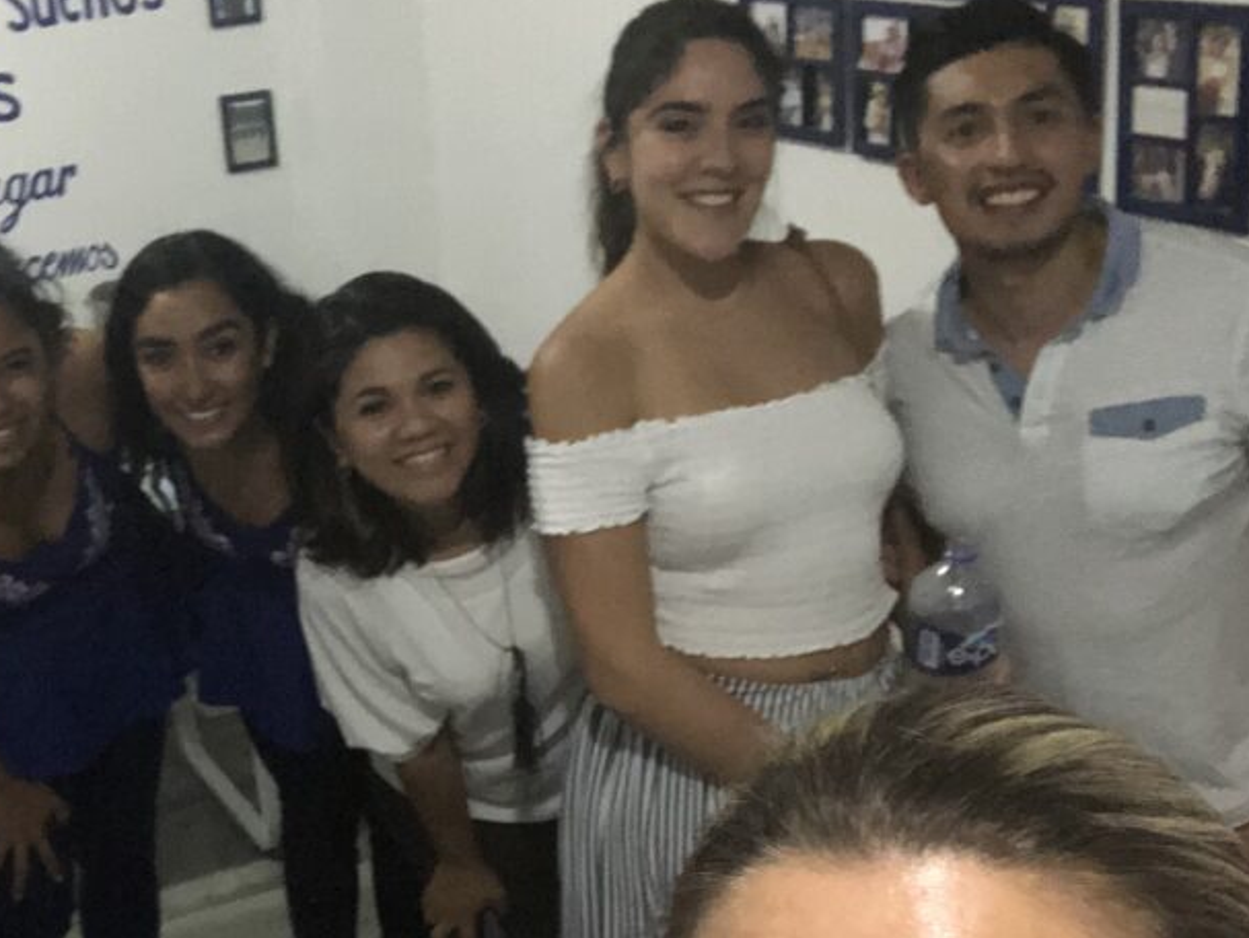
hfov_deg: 35.0
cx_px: 368
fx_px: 1950
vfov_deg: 26.8
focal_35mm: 54
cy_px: 678
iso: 500
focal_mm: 2.87
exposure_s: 1/24
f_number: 2.2
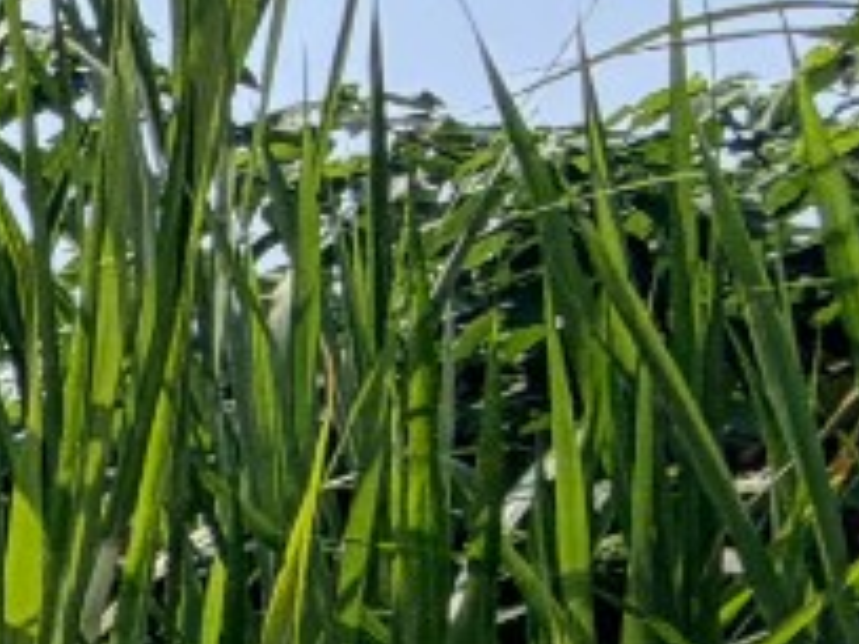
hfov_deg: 10.1
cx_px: -2004
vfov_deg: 12.5
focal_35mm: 110
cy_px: 1099
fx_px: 2730
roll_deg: -0.8
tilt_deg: +1.1
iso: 20
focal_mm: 2.22
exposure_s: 1/1795
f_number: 2.2
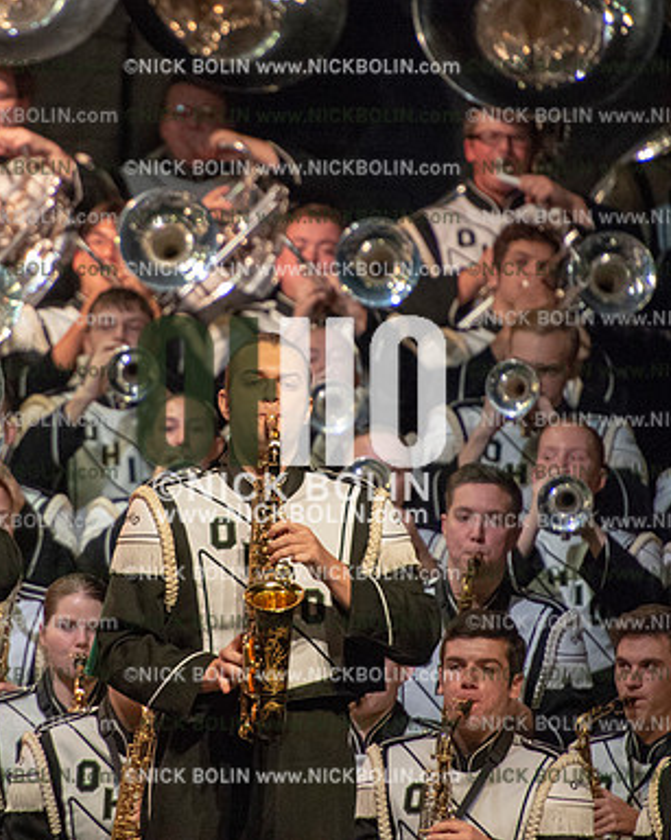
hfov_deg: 2.7
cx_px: 291
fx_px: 14081
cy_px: 420
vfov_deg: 3.4
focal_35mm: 567
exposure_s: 1/250
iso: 8000
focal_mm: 400
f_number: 5.6
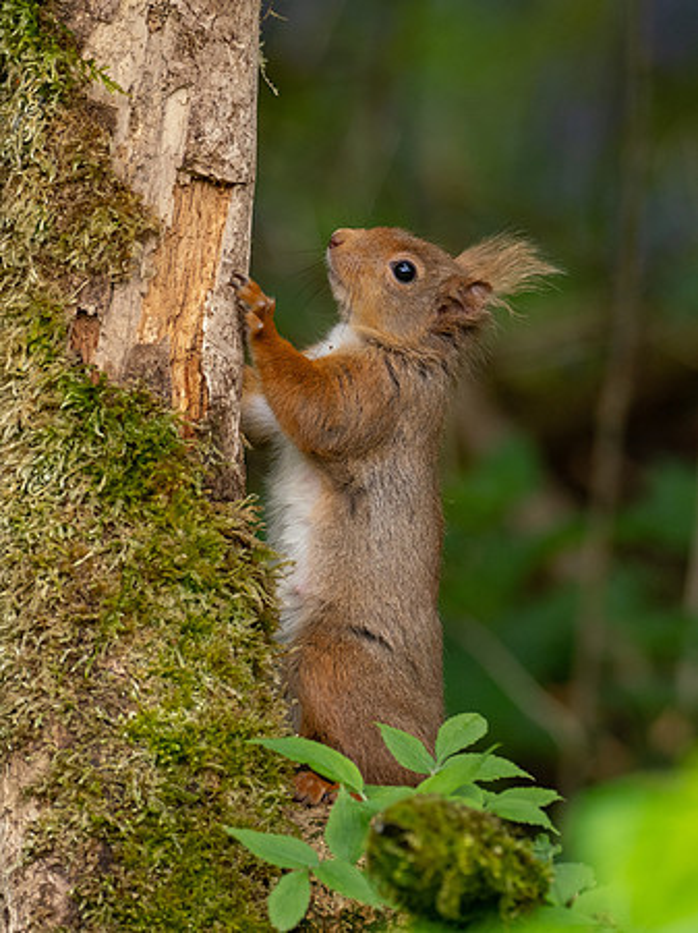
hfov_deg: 1.8
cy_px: 494
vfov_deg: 2.3
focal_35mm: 848
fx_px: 22814
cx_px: 363
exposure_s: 1/640
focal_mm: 300
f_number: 4
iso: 640
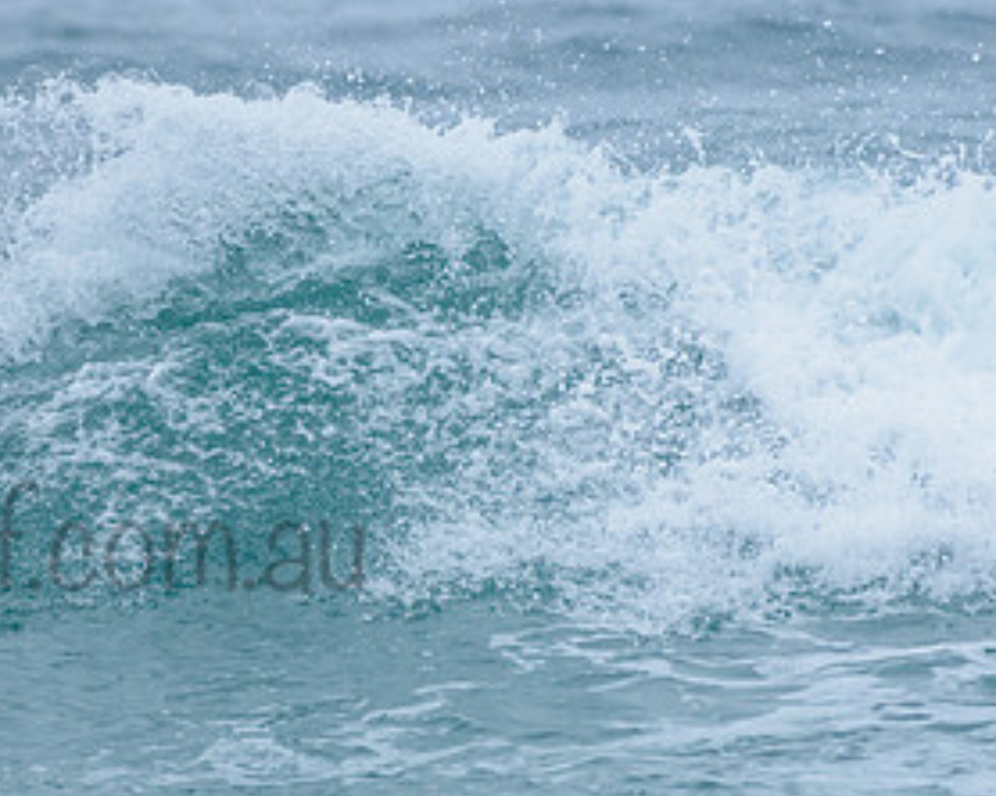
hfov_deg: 1.6
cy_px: 472
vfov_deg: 1.3
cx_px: -262
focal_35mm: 1230
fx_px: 36232
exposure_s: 1/2000
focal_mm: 500
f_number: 5.6
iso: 800
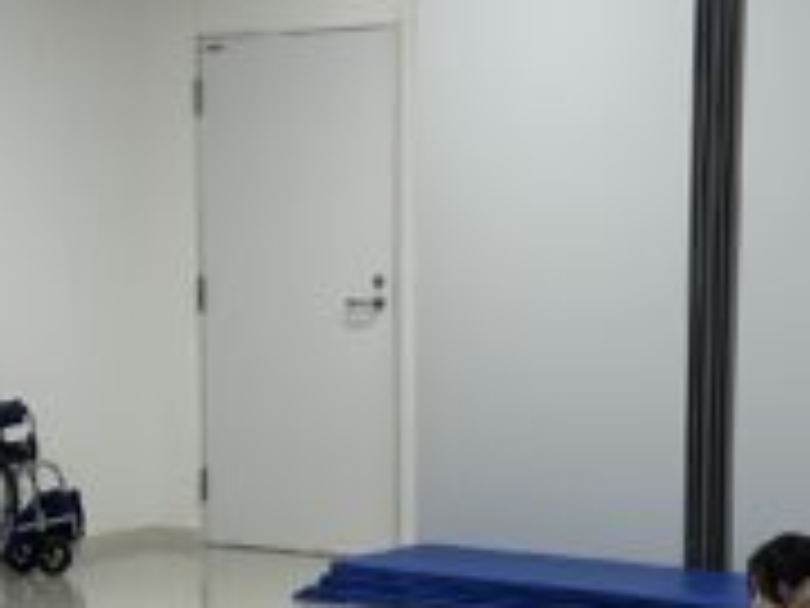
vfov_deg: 14.1
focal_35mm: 104
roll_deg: +1.0
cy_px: 563
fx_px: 2434
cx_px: 279
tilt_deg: -8.0
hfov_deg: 18.8
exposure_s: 1/100
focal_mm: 5.7
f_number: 1.5
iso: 50
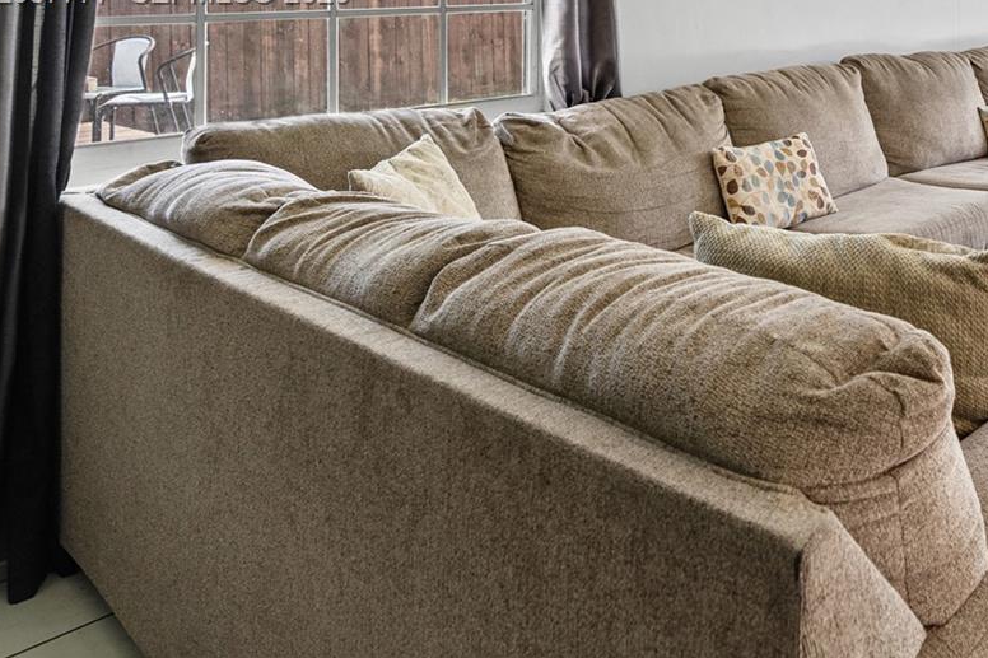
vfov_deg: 35.9
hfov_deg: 48.1
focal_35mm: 33
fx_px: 905
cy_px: -5
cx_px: 971
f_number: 4.5
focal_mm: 16
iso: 250
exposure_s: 1/15
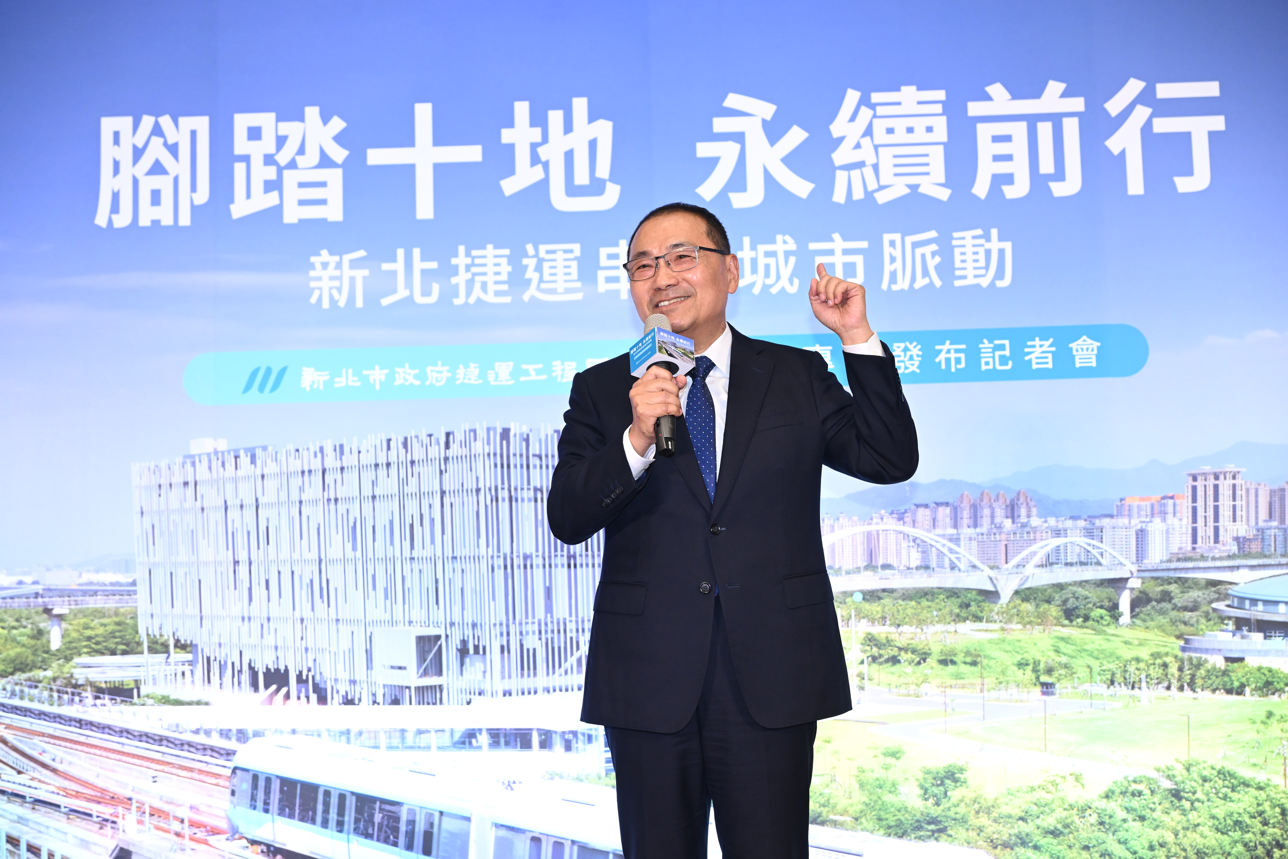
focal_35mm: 61
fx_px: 2182
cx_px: 644
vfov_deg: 22.3
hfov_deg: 32.9
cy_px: 430
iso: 1600
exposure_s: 1/200
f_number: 4
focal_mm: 61
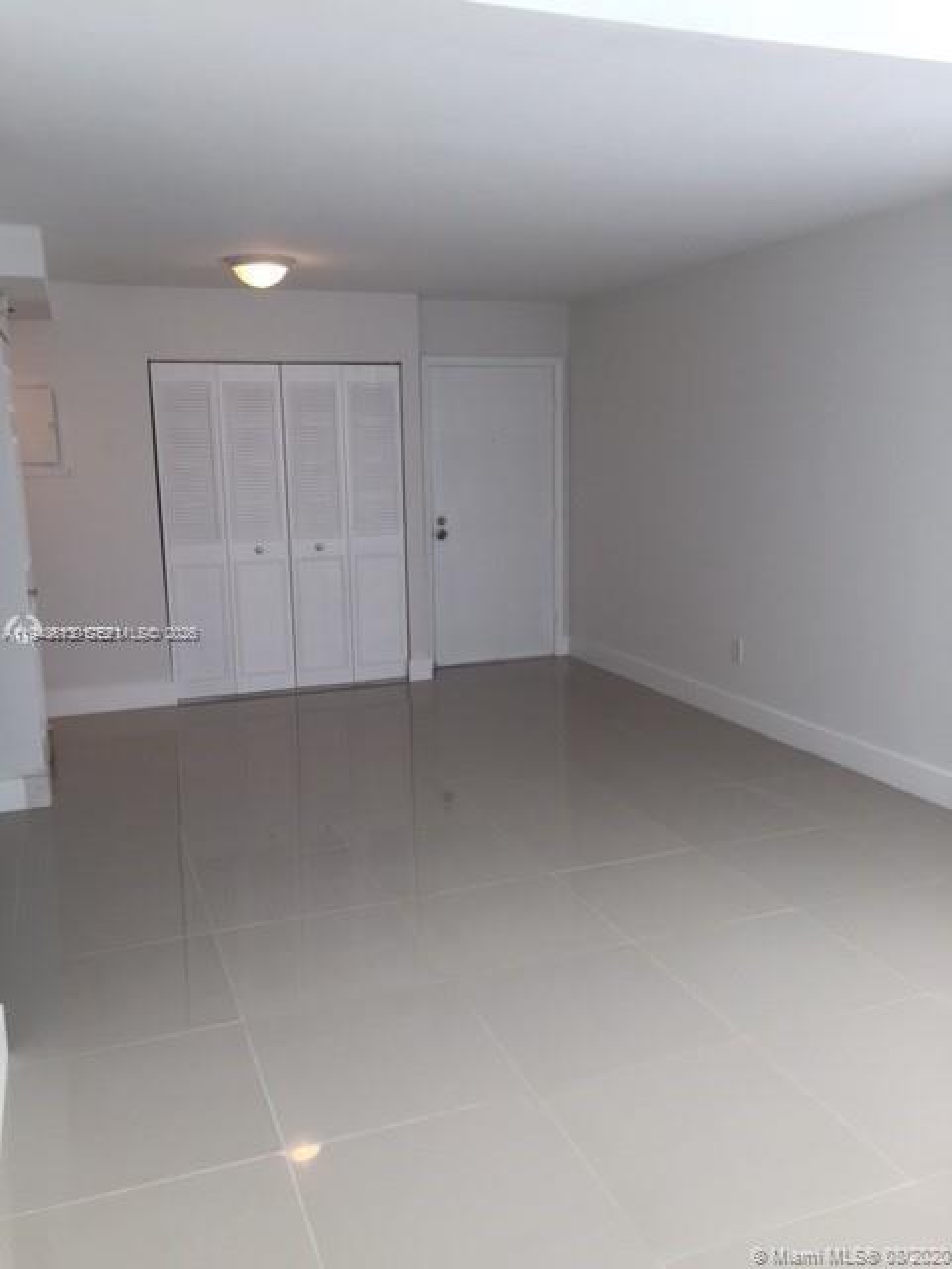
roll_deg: +0.6
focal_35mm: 29
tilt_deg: -9.2
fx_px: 1063
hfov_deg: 48.2
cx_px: 476
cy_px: 634
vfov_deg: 61.7
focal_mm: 4.15
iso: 40
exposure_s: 1/120
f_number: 2.2
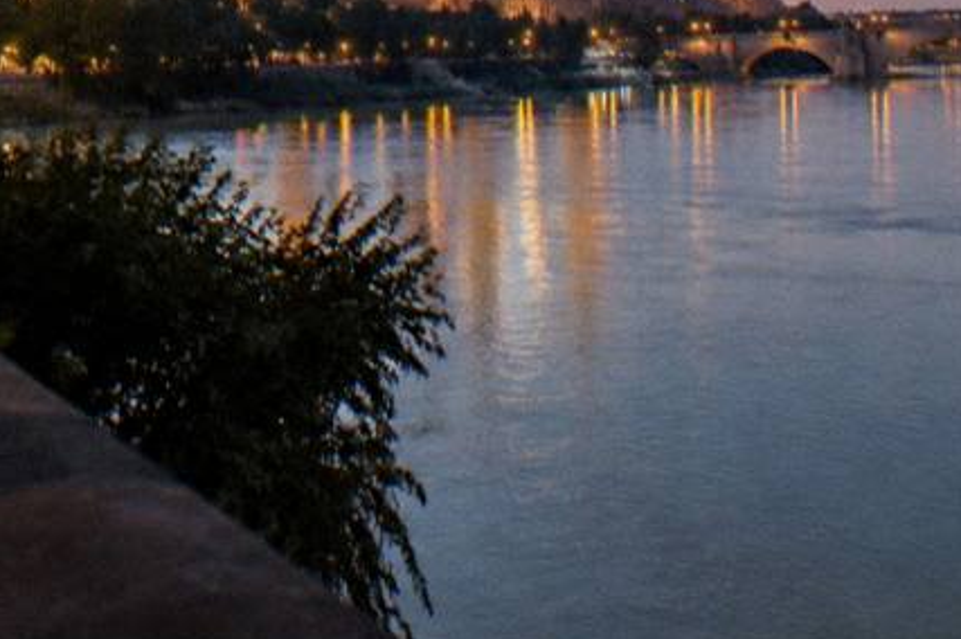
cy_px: 14
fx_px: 2187
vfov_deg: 16.3
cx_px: 565
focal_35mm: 82
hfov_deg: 24.7
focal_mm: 35
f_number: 10
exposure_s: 1/160
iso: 800
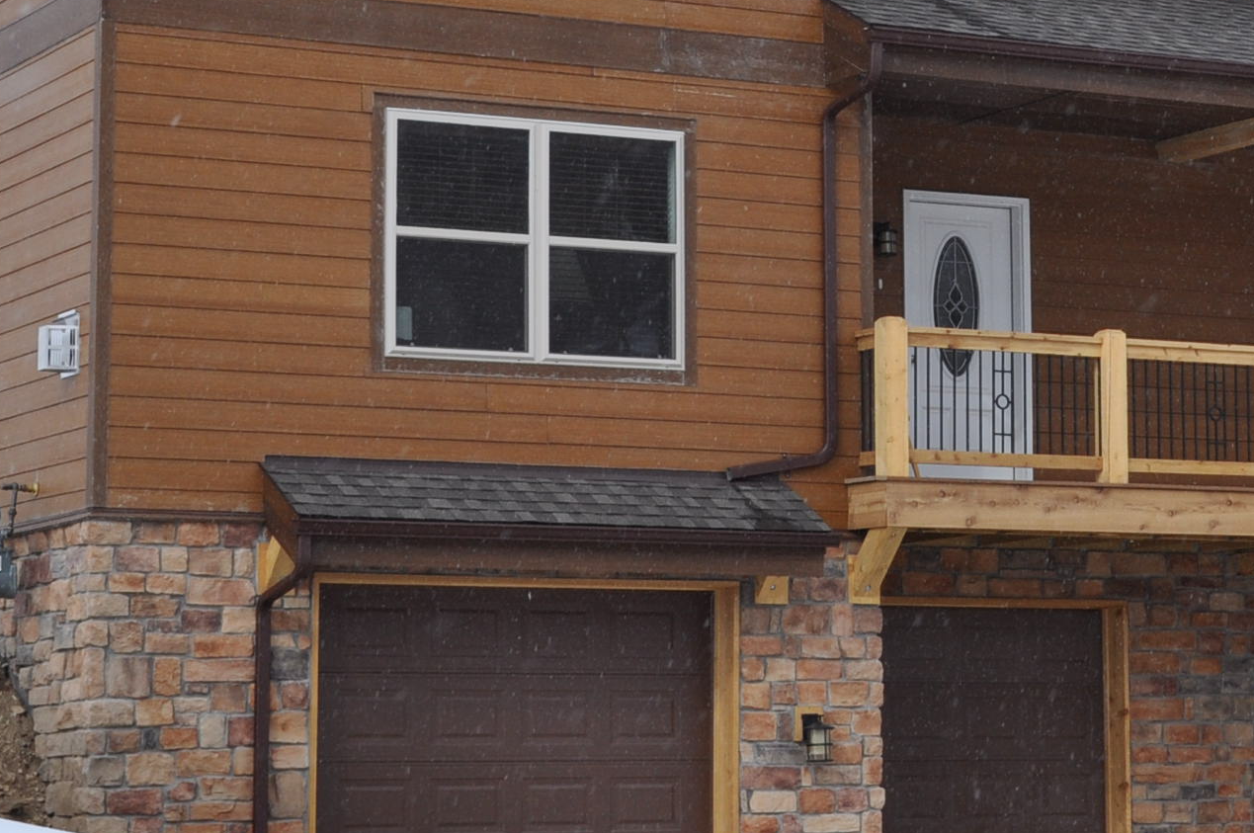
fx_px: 3836
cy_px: 203
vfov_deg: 12.4
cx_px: 989
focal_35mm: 110
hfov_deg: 18.4
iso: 200
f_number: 10
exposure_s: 1/400
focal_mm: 29
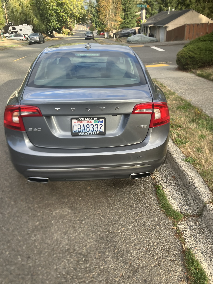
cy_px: 139
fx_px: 238
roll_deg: +1.8
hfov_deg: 48.2
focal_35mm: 29
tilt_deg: -25.5
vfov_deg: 61.7
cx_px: 105
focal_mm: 3.99
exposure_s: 1/354
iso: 32
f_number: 1.8
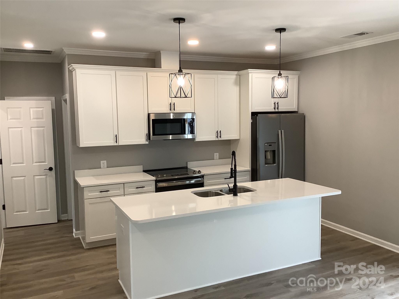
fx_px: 357
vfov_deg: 45.4
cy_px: 150
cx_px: 200
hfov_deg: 58.4
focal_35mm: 31
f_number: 2.4
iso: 80
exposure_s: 1/60
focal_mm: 3.3
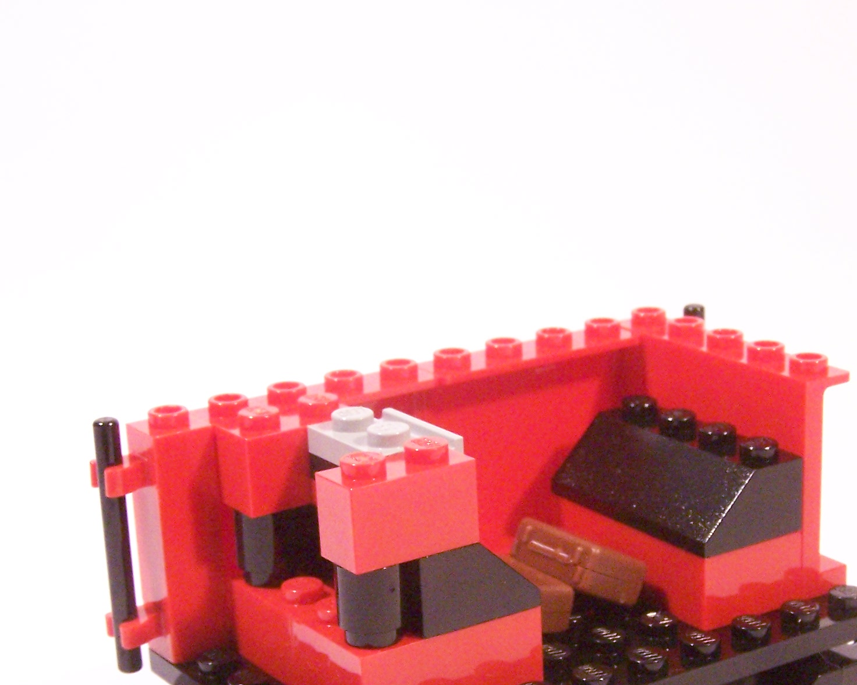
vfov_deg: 18.5
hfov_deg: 23.2
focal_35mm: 82
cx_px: 526
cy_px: 553
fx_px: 2079
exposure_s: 1/30
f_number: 3.2
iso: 400
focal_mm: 8
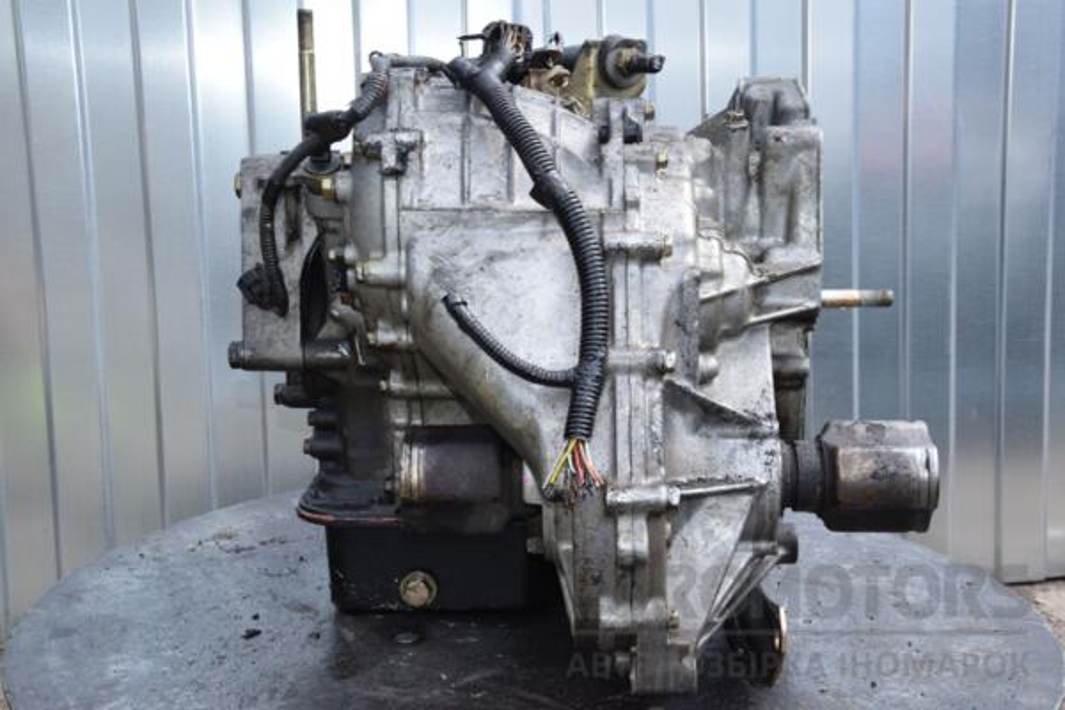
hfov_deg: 37.9
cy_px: 355
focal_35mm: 52
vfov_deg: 25.8
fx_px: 1553
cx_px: 532
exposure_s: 1/200
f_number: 13
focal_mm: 35
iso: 800
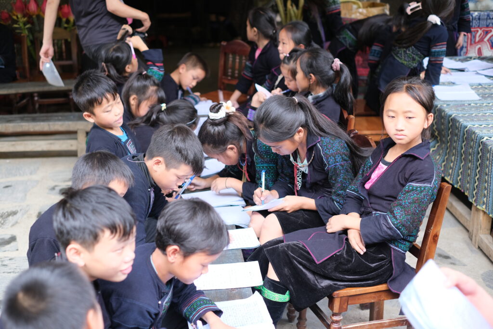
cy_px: 164
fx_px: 726
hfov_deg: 37.5
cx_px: 246
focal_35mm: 53
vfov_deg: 25.5
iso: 320
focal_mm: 35
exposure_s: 1/170
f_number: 2
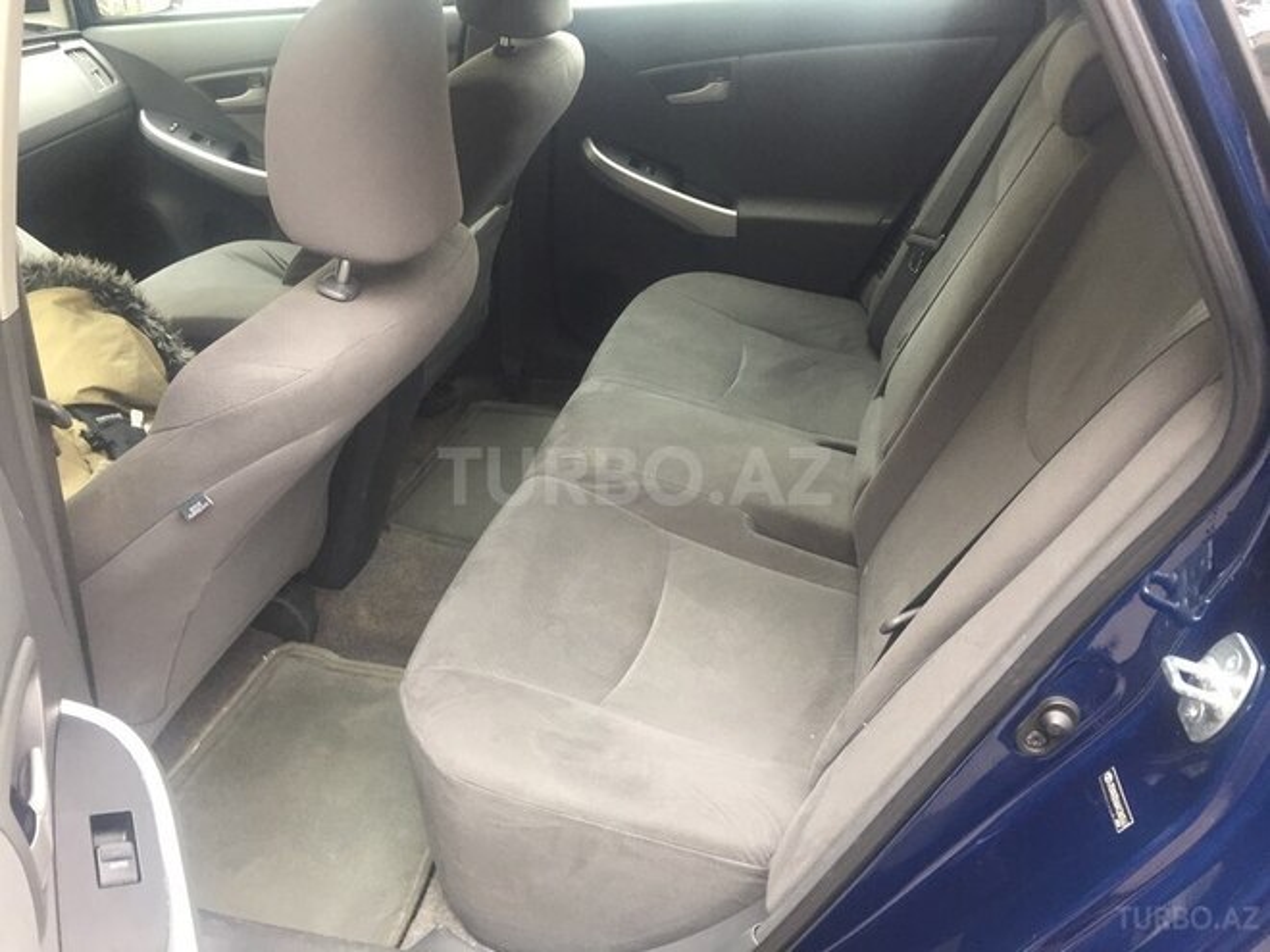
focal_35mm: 29
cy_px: 476
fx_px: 1064
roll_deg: +1.0
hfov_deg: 61.7
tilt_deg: -29.9
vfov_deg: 48.2
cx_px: 635
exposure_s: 1/33
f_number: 2.2
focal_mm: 4.15
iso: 64
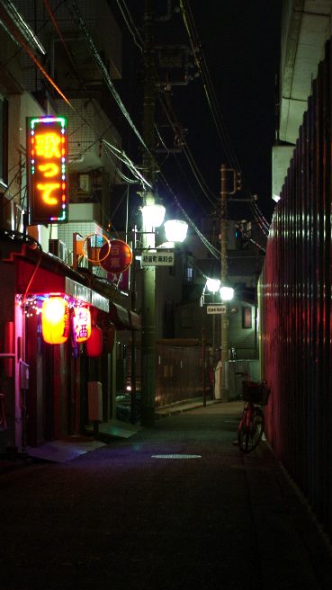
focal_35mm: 67
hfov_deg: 18.0
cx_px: 176
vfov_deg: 31.4
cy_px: 299
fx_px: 1049
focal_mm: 28
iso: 400
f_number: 4.5
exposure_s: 1/2
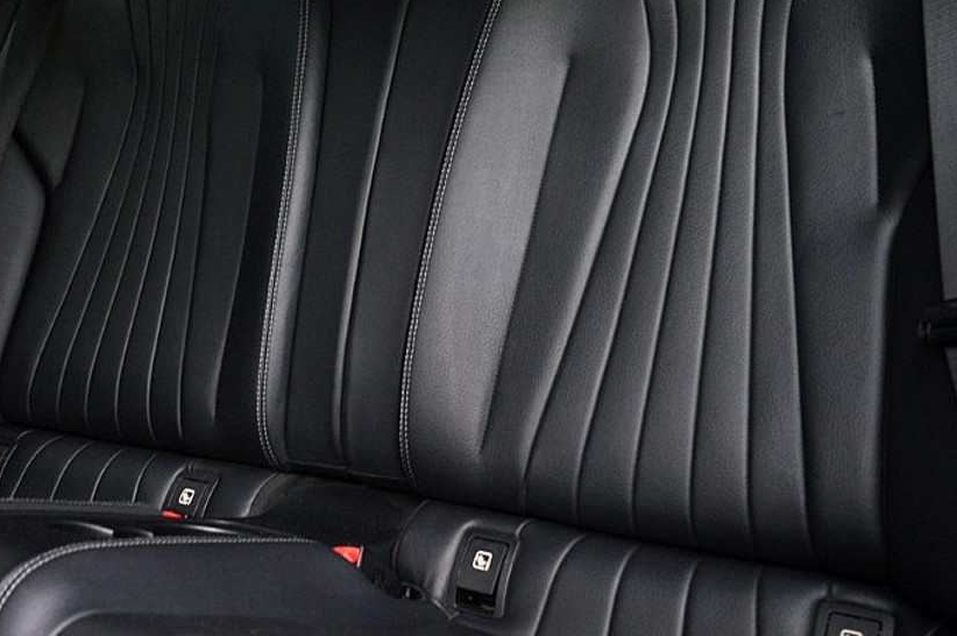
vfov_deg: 28.8
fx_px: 1221
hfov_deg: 42.4
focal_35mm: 46
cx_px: 339
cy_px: 171
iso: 800
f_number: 3.5
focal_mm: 18
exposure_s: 1/50
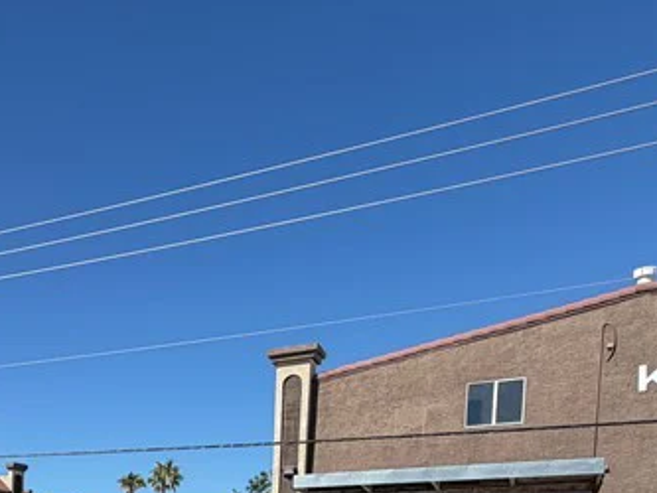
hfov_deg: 33.7
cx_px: -168
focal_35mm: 43
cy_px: 613
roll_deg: -1.5
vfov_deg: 28.5
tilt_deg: -2.4
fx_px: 816
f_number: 2.2
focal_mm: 2.22
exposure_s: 1/1211
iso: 25
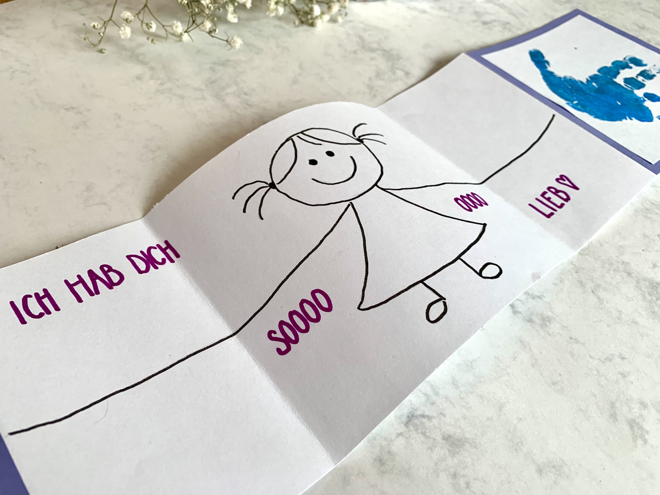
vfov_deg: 53.1
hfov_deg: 67.3
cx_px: 330
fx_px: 496
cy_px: 248
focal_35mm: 26
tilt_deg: -52.0
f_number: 1.8
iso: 25
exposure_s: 1/122
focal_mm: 4.25
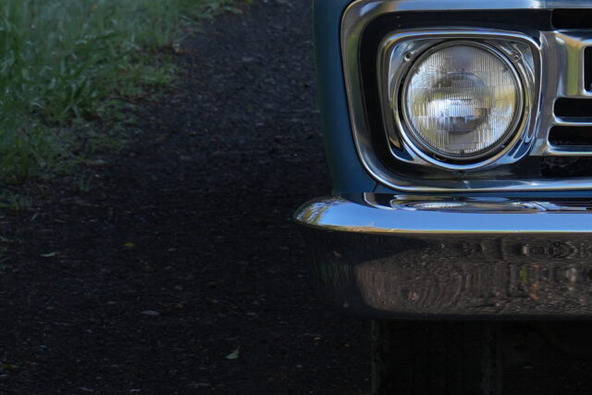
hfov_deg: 4.9
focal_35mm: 420
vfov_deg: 3.3
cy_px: -125
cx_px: 844
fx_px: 6908
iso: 125
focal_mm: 70
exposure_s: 1/125
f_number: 5.6
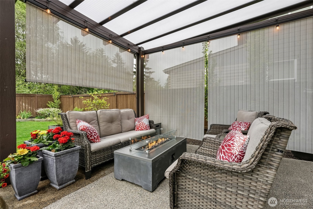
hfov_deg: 96.7
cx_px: 156
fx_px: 139
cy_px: 104
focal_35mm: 16
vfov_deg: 73.7
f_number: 8
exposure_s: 1/125
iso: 400
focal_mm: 16
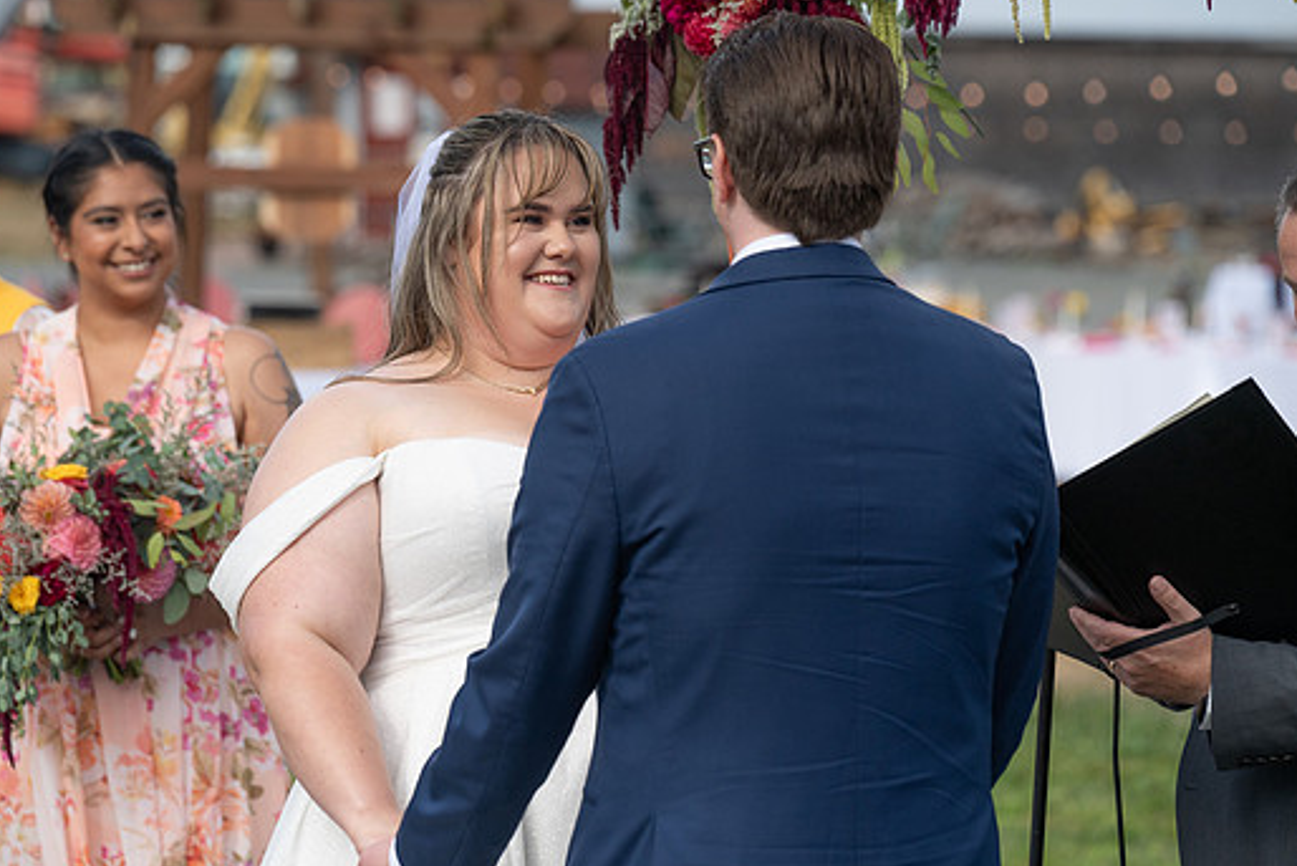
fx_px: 5658
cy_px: 430
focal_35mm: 157
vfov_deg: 8.7
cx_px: 573
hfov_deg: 13.1
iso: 400
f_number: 4.5
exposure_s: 1/1600
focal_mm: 139
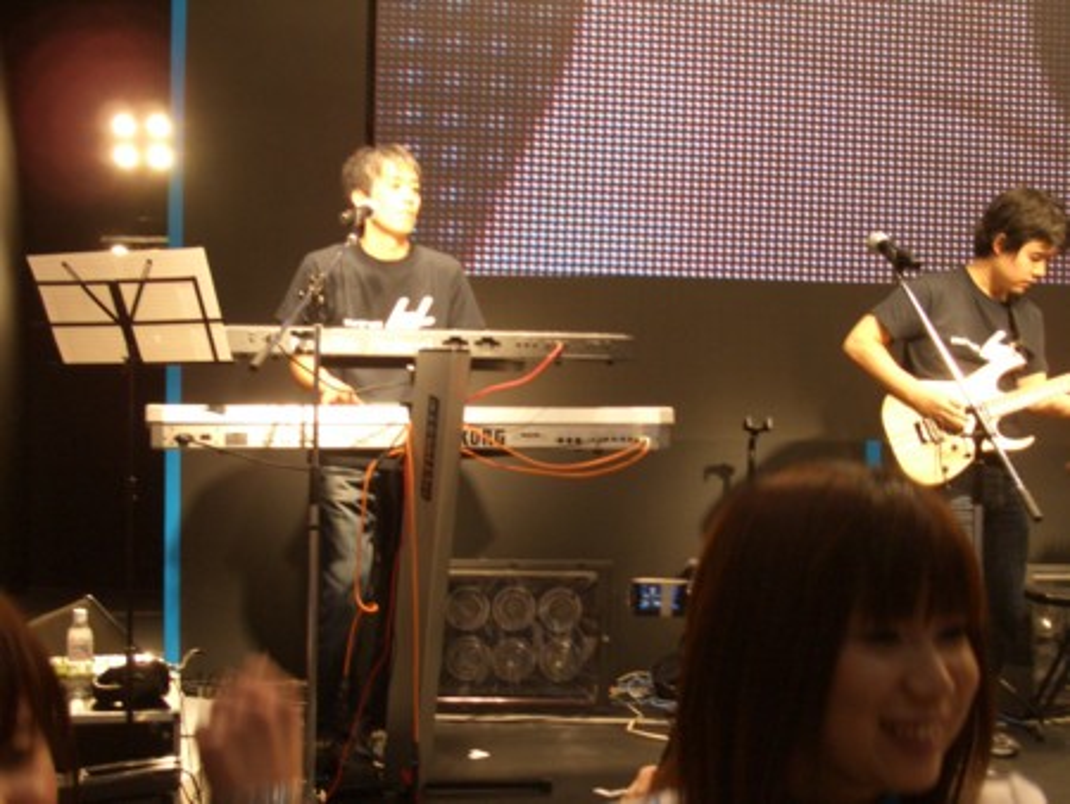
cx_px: 535
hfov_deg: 38.9
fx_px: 1515
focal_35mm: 49
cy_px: 402
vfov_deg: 29.7
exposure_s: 1/100
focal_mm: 8.2
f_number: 3.1
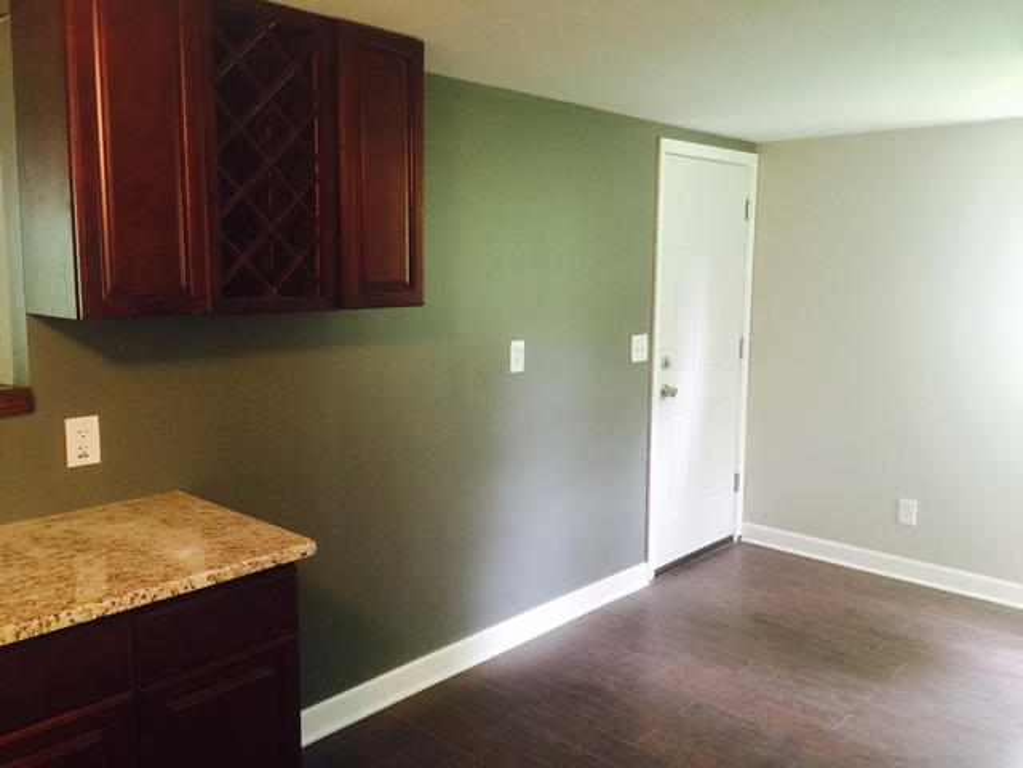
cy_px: 384
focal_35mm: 29
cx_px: 512
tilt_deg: -6.7
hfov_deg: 61.7
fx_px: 857
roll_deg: -1.5
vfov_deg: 48.2
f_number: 2.2
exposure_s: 1/15
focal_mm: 4.15
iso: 80
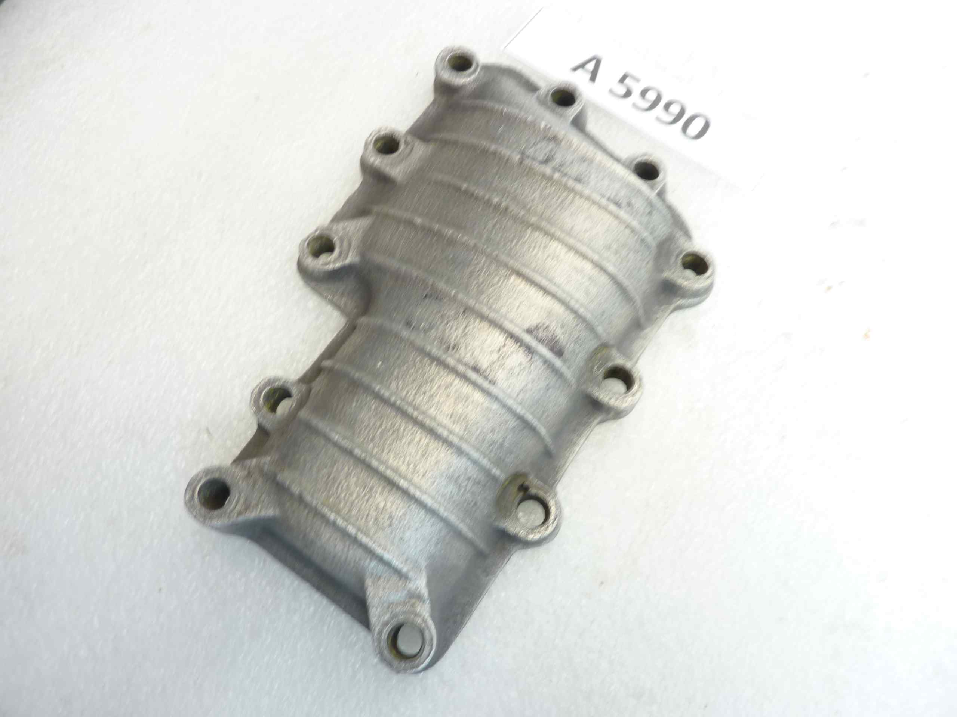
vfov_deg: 54.9
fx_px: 691
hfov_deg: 69.4
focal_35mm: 25
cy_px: 358
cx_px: 478
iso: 80
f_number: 3.3
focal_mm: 4.1
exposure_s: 1/10
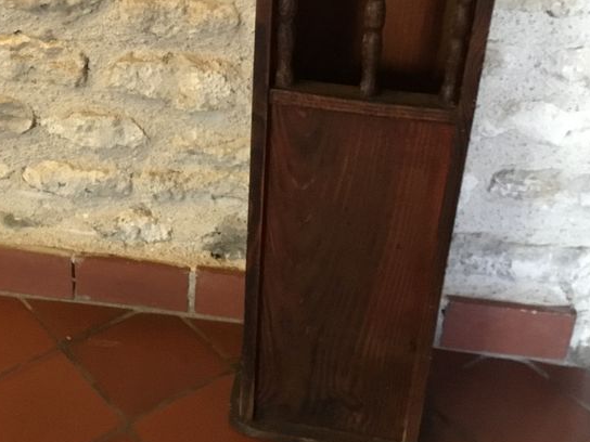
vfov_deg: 25.4
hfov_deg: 33.4
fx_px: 972
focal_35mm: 57
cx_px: 182
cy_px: 128
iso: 500
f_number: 2.4
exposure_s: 1/17
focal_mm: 3.3
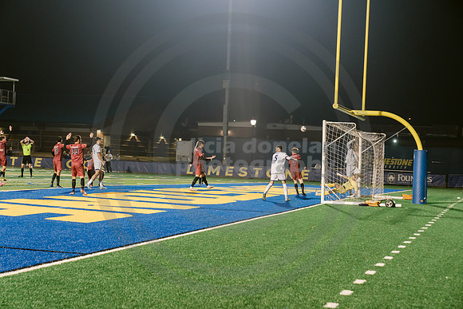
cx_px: 231
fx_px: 900
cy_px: 155
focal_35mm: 70
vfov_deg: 19.5
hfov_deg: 28.8
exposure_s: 1/200
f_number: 4.5
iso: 2500
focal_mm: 70
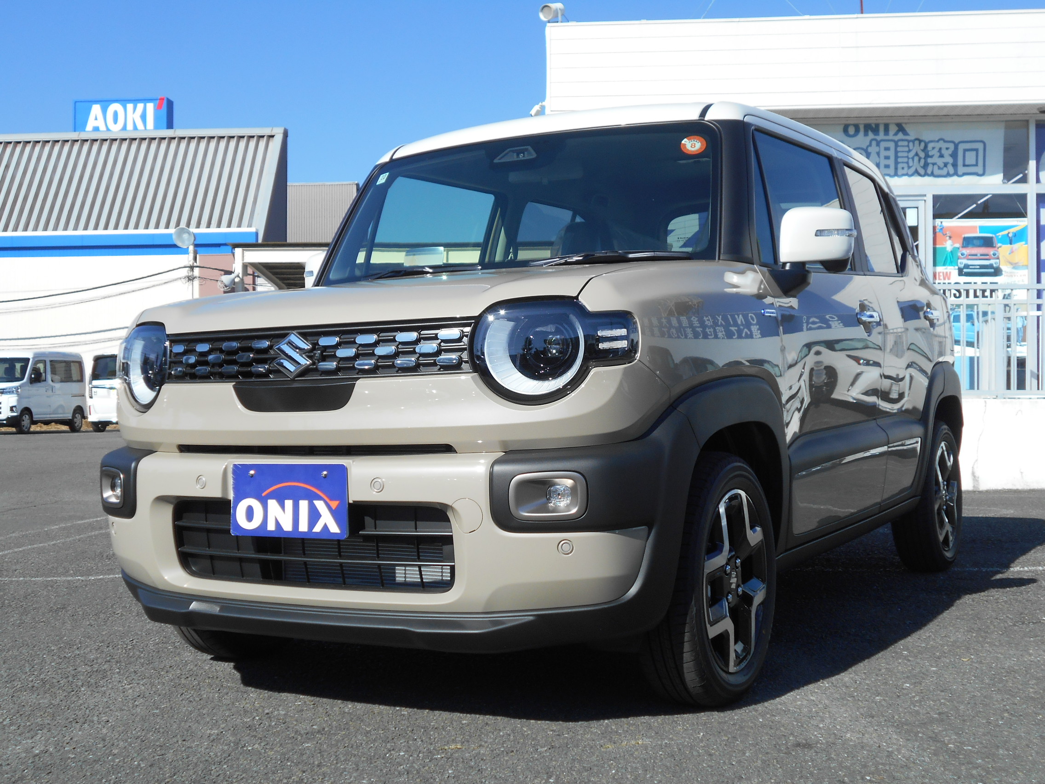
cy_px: 392
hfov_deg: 42.9
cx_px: 522
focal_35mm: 44
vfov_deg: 32.9
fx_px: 1328
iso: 80
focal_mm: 7.7
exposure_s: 1/800
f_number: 4.2
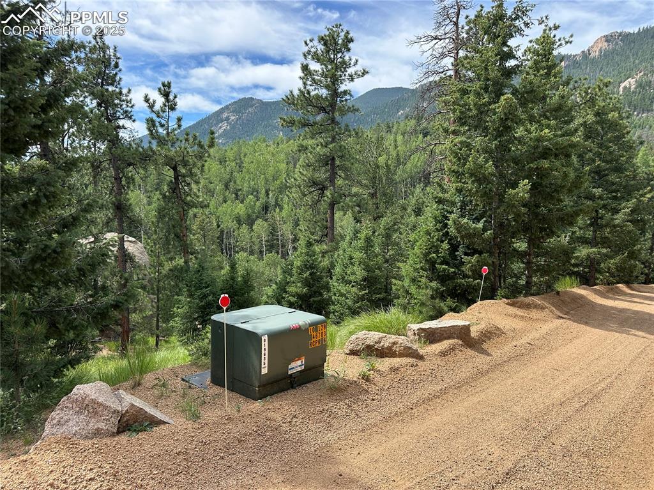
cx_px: 327
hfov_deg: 71.6
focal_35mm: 24
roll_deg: -0.7
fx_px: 453
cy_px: 245
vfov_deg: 56.8
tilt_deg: -4.9
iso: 80
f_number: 1.78
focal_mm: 6.86
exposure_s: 1/2028
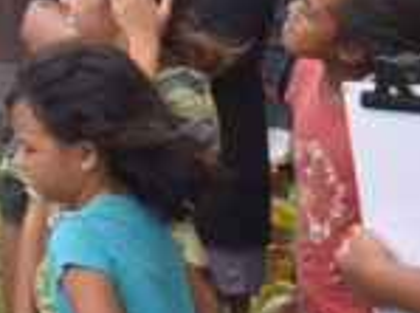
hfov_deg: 10.9
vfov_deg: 8.1
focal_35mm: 179
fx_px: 2167
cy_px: -106
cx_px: 443
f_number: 8
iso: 200
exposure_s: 1/250
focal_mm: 18
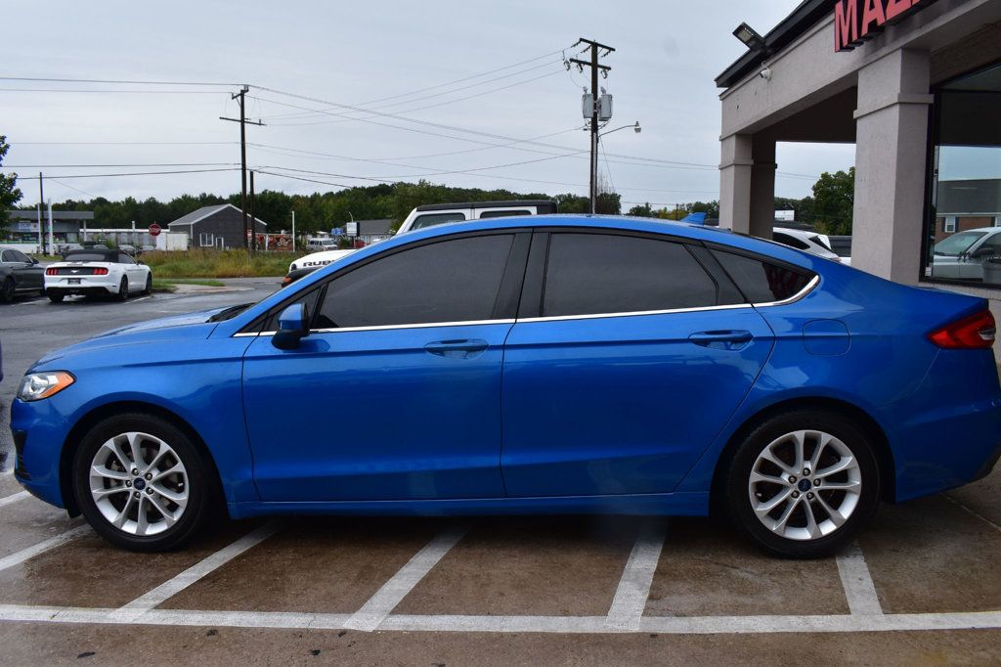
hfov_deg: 67.4
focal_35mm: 27
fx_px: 750
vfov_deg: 47.9
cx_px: 500
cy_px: 334
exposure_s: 1/250
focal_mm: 18
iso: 400
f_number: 10
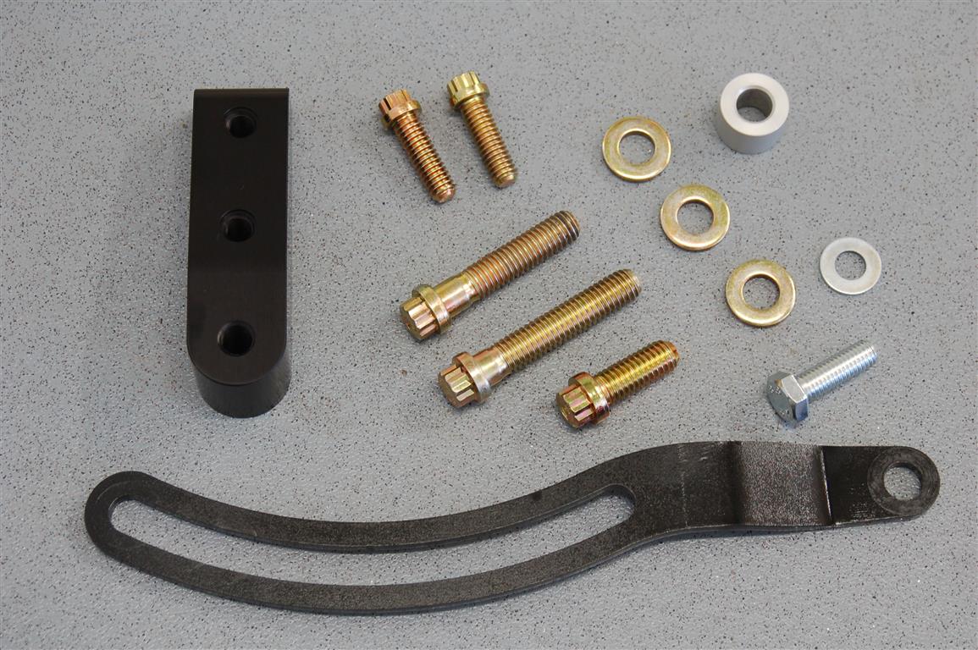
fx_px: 2524
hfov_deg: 21.9
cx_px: 489
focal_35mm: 93
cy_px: 325
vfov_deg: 14.7
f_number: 7.1
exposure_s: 1/6
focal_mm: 62
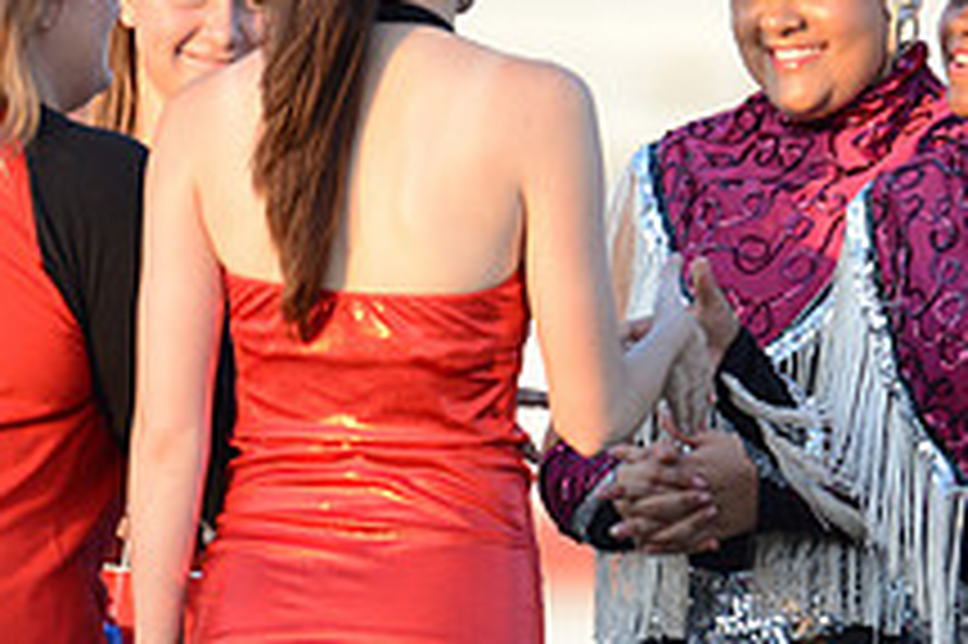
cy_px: 576
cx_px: 923
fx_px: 39898
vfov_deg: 0.9
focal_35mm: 1485
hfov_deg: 1.4
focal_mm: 550
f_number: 4
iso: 800
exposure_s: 1/800
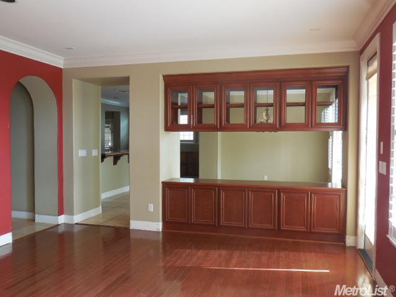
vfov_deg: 46.8
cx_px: 198
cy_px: 148
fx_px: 343
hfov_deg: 60.0
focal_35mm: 30
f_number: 3.2
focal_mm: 5.3
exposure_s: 1/30
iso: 280
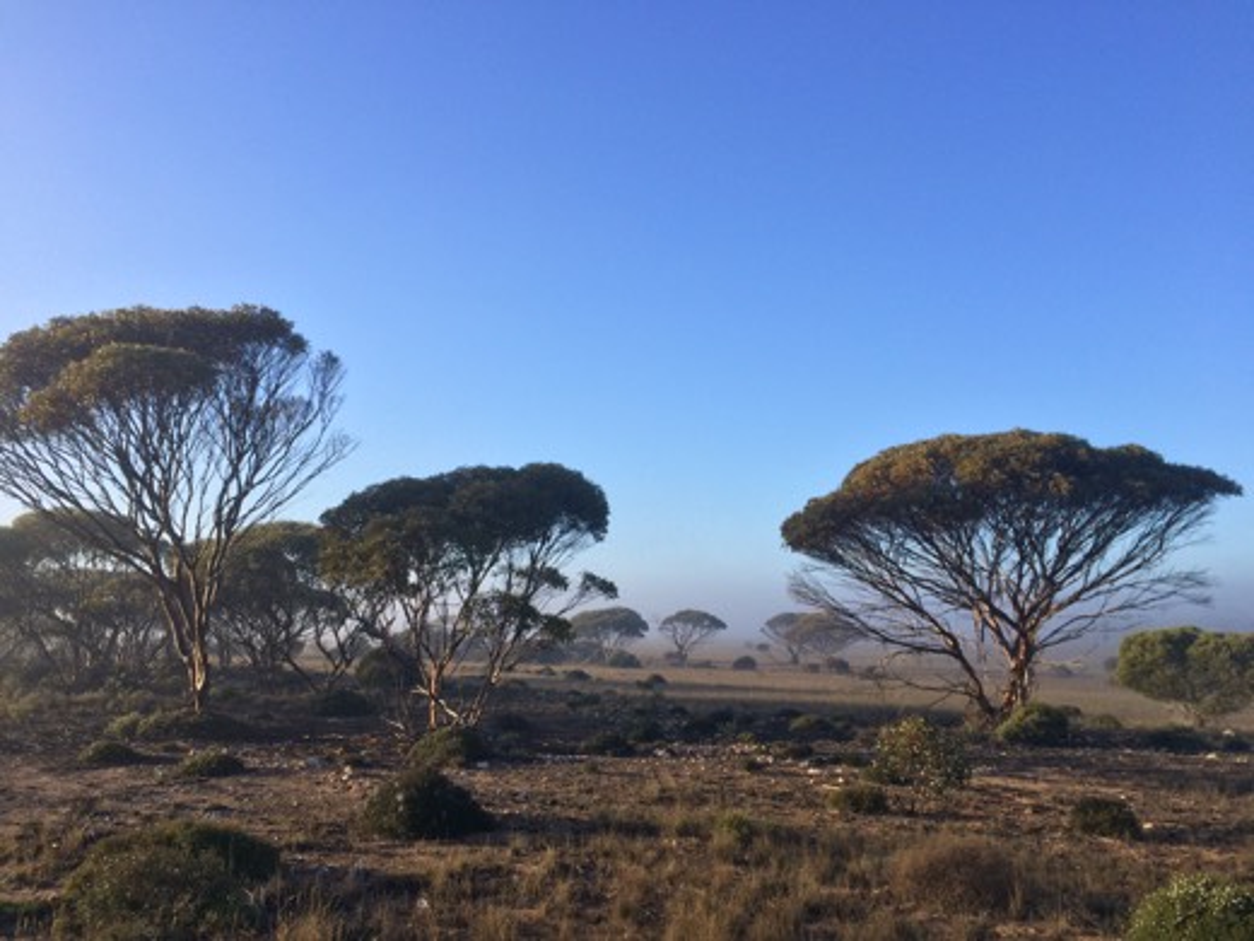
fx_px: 1051
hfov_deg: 61.7
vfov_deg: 48.2
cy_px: 470
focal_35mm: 29
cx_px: 627
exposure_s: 1/1140
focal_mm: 4.15
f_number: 2.2
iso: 32
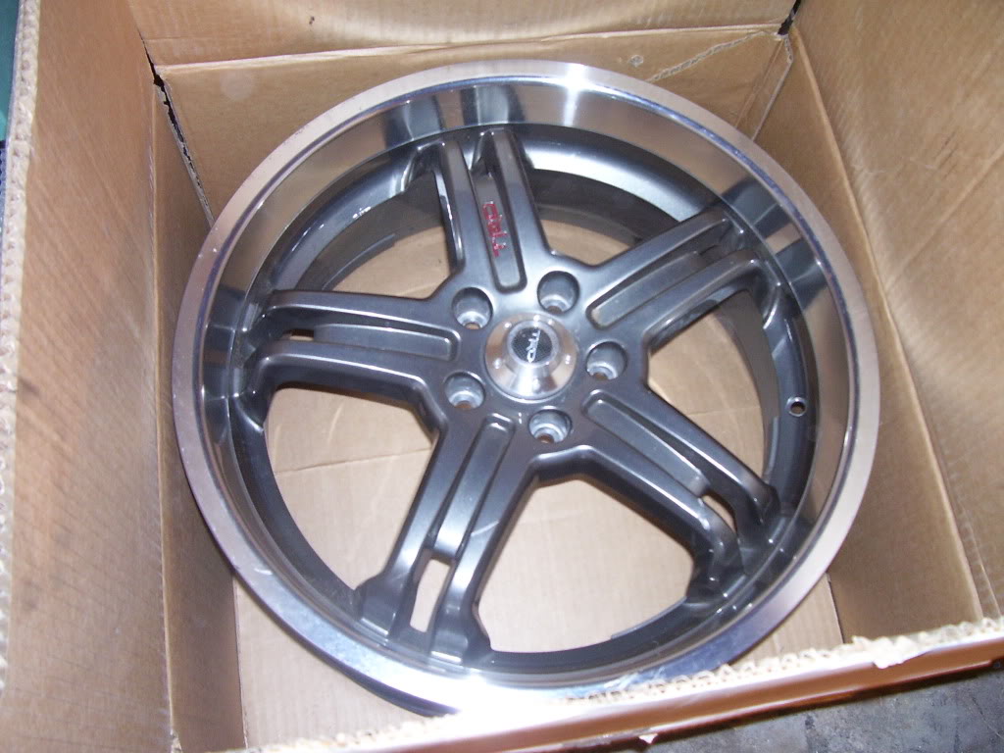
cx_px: 502
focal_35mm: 34
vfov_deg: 41.8
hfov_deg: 54.0
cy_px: 376
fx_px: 986
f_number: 2.7
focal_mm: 5.6
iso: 125
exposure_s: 1/2
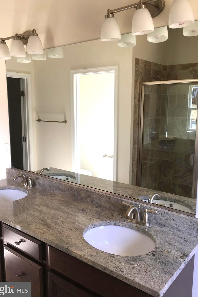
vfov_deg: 60.3
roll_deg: +0.6
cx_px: 96
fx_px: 256
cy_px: 145
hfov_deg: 42.3
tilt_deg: -8.4
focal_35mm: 31
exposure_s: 1/60
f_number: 2.2
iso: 32
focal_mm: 4.15
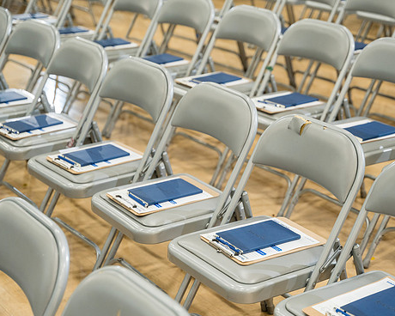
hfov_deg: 26.4
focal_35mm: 72
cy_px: 152
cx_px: 224
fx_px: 842
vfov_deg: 21.3
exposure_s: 1/250
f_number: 2.8
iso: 1600
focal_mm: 60.8
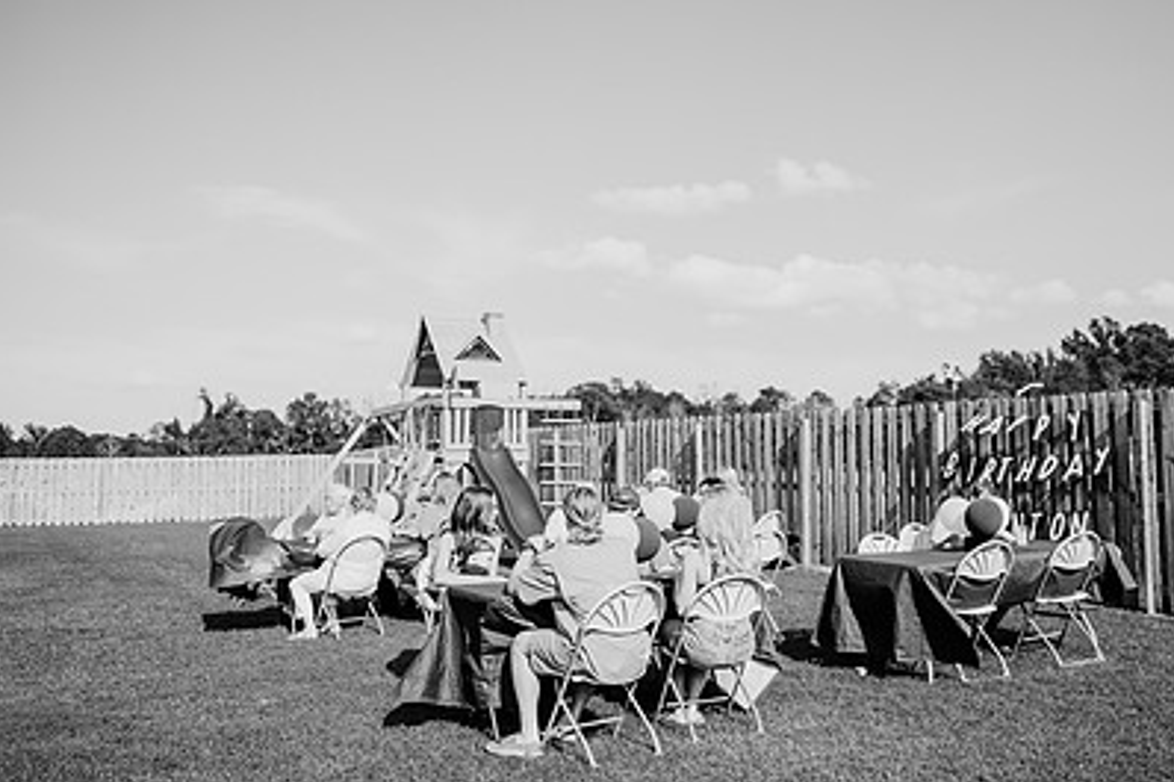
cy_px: 350
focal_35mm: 35
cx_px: 652
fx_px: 1141
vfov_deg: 37.8
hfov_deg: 54.3
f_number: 2.2
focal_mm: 24
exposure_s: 1/2500
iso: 100
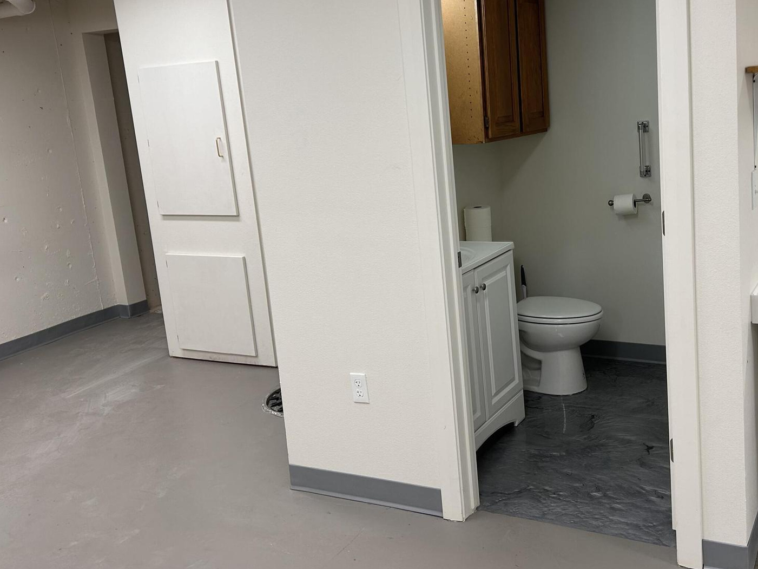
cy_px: 248
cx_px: 475
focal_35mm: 38
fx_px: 832
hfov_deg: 48.5
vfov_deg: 37.7
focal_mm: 5.7
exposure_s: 1/166
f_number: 1.5
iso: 50
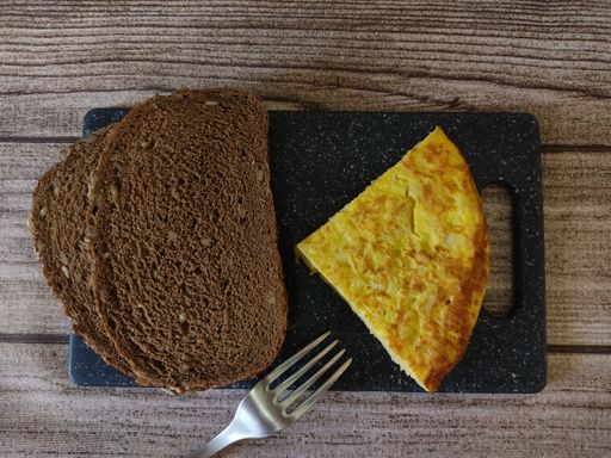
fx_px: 459
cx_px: 306
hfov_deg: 67.3
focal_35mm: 26
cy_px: 229
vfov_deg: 53.1
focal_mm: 4.74
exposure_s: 1/14
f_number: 1.79
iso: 400
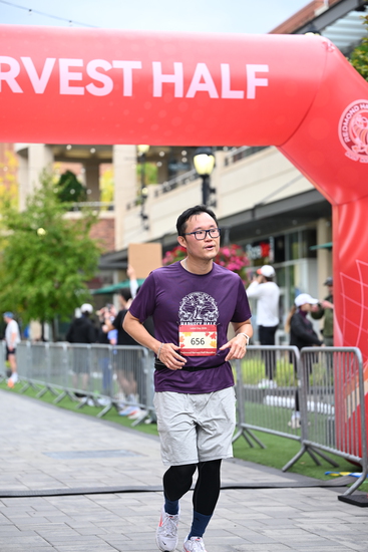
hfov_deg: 15.9
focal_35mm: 86
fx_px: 1318
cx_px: 184
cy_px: 276
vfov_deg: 23.6
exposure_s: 1/1600
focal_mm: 86
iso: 640
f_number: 2.8
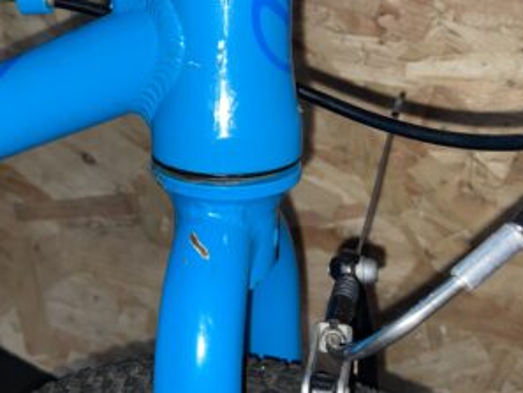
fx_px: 635
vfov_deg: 34.1
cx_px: 127
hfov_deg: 43.3
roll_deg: -16.1
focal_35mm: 42
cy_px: 134
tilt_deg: -26.0
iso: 32
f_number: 1.6
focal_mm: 4.2
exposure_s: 1/42
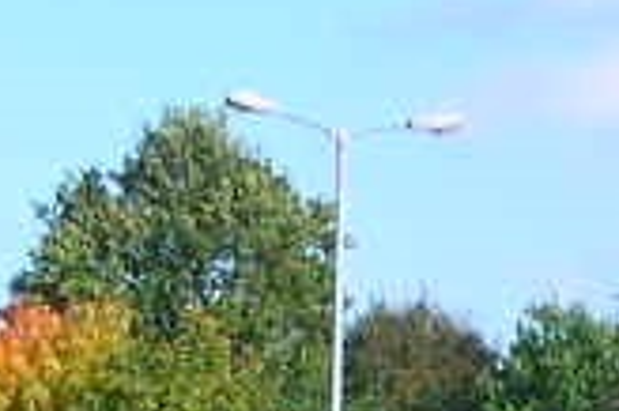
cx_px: 623
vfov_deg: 5.7
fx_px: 4122
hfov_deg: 8.5
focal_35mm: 240
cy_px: 641
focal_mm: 5.6
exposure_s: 1/250
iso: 100
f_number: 4.5
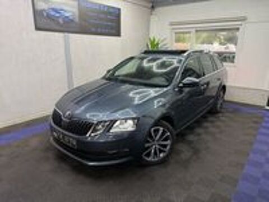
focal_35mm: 24
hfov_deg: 71.6
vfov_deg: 56.8
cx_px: 134
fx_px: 187
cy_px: 101
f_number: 1.78
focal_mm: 6.76
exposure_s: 1/100
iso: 160
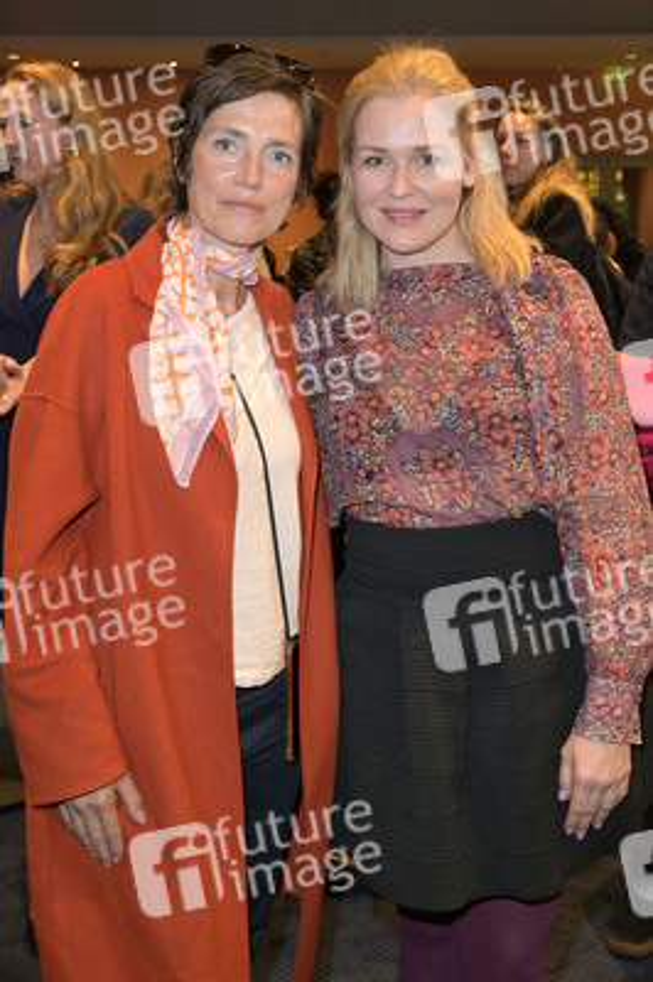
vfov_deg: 48.5
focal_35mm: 40
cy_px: 491
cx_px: 326
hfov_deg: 33.3
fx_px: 1090
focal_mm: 40
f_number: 5.6
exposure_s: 1/30
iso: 2000
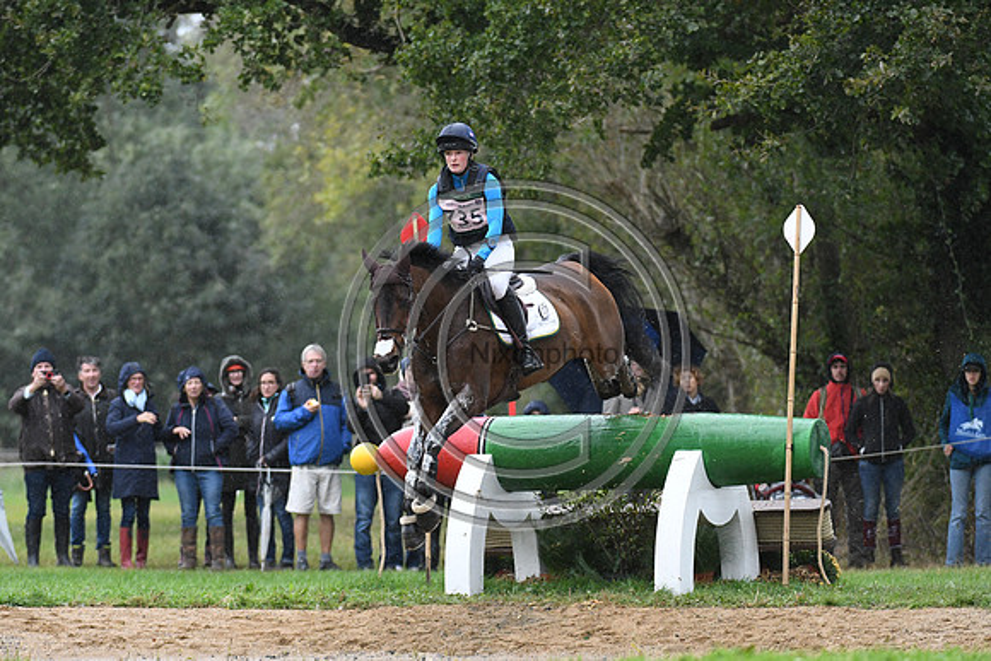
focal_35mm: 360
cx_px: 496
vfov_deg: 3.8
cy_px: 330
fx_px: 9912
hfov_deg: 5.7
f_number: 4.5
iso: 2000
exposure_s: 1/1250
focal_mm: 240
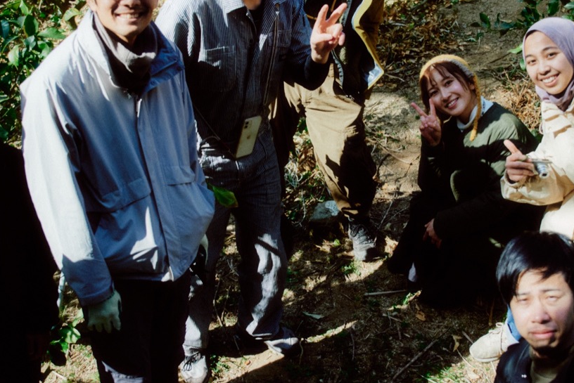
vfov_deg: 27.0
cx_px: 320
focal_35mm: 50
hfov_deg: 39.5
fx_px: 797
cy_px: 147
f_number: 2.8
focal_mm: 25.5
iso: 900
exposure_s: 1/8000
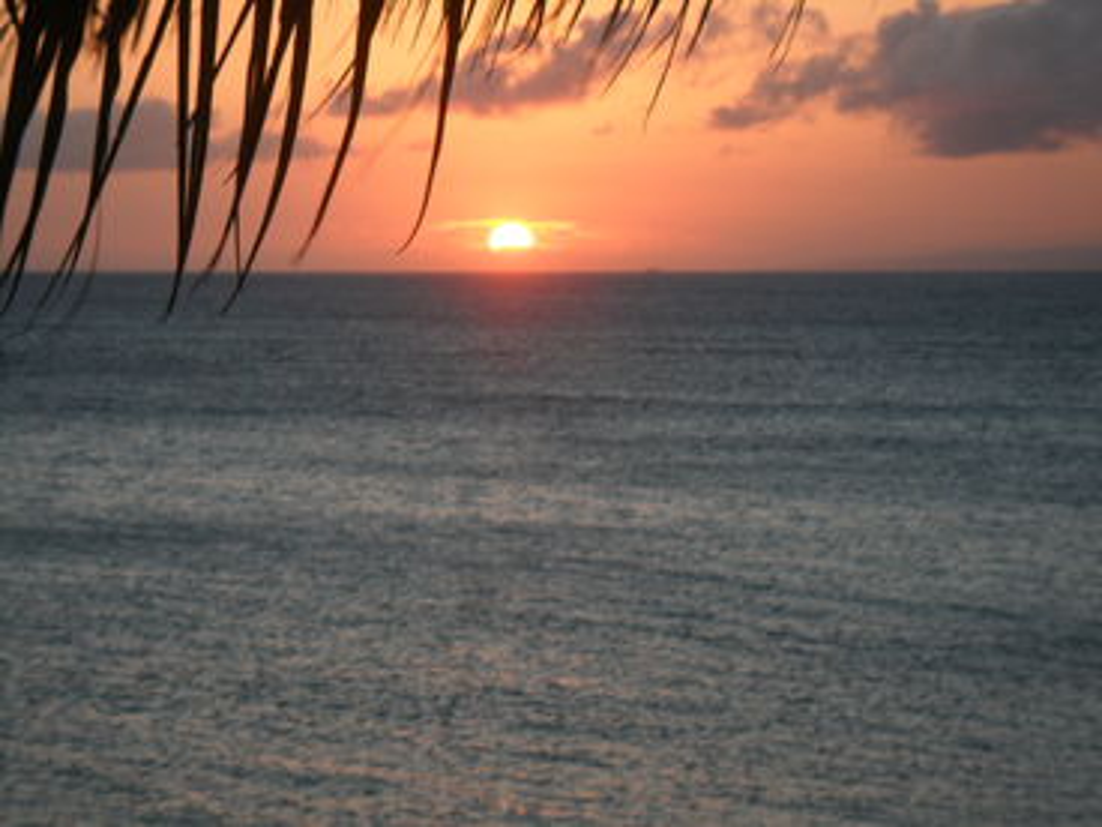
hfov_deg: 14.6
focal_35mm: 135
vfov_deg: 11.0
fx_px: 4298
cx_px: 551
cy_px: 414
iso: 80
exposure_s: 1/60
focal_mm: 24.5
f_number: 5.9
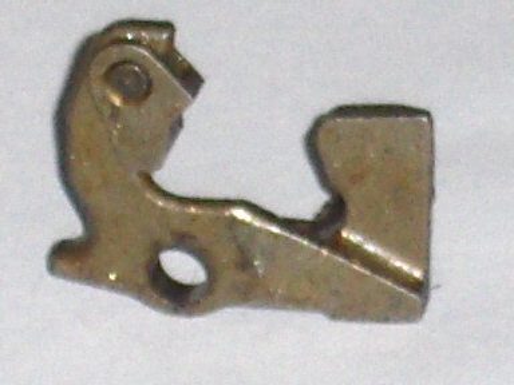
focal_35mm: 105
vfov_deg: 14.1
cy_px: 192
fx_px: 1559
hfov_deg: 18.7
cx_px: 257
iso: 101
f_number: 5
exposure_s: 1/125
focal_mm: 22.5
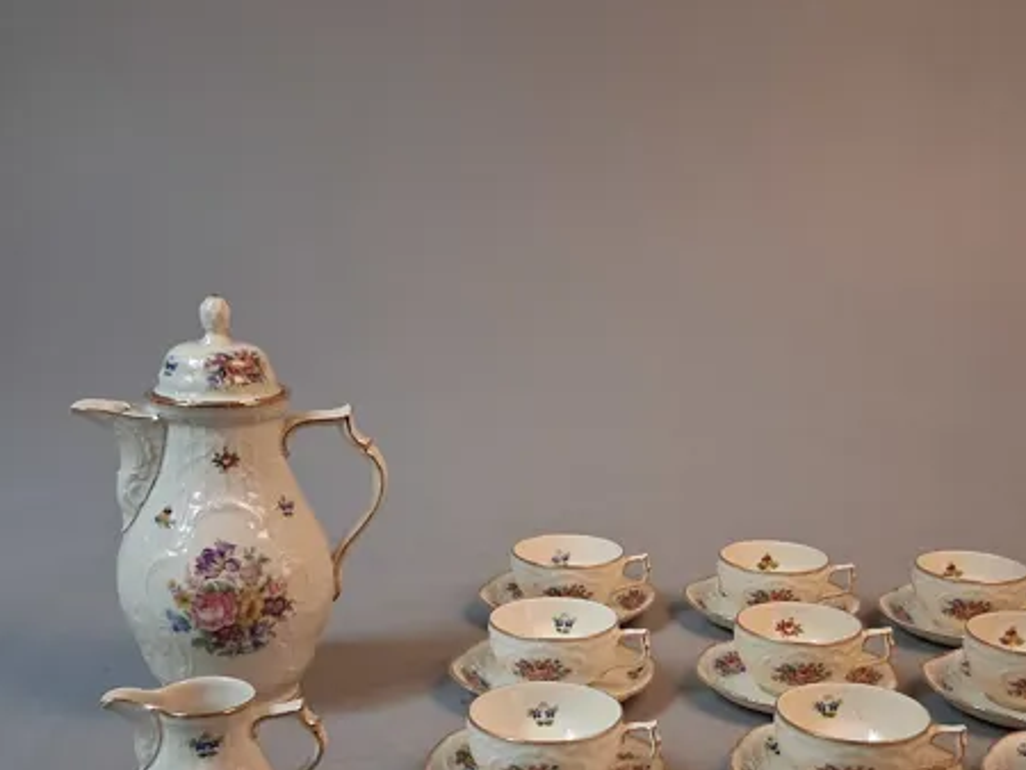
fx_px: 1423
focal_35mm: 48
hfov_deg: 39.2
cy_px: 601
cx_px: 679
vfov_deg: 29.7
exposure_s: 1/50
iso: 250
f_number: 1.8
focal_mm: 4
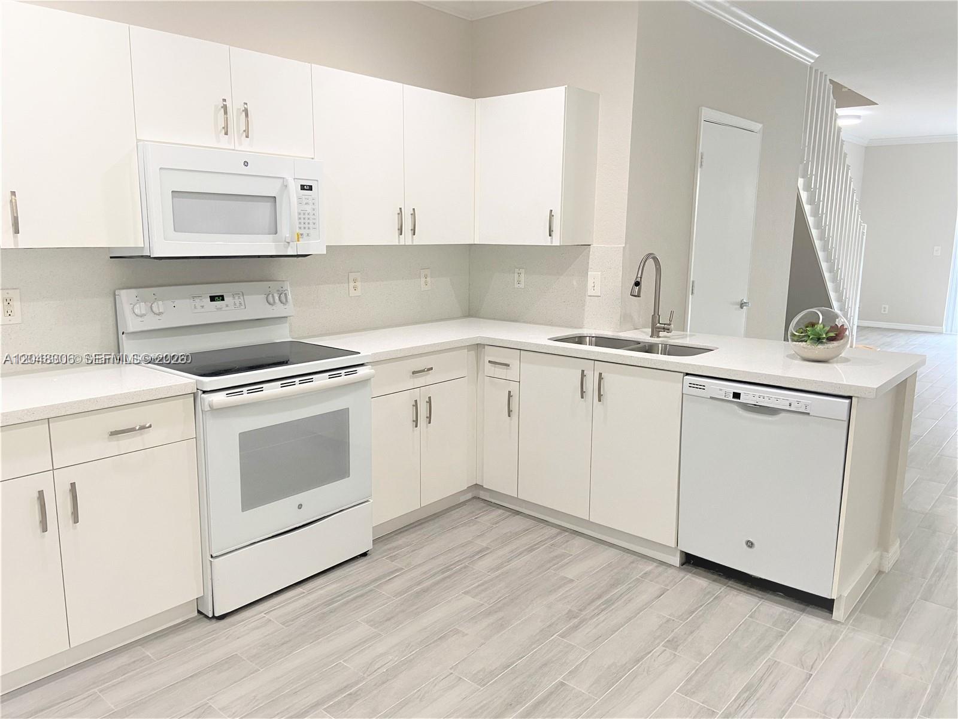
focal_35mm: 26
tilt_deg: -10.3
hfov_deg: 67.3
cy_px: 360
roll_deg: -0.7
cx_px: 479
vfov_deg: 53.1
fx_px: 720
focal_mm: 4.25
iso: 80
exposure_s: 1/60
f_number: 1.8
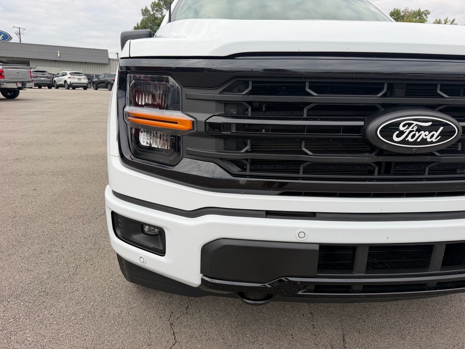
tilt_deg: -8.3
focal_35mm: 24
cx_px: 232
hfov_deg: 71.6
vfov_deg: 56.8
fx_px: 322
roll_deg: -2.7
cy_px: 174
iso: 80
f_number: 1.78
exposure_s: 1/868
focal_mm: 6.76
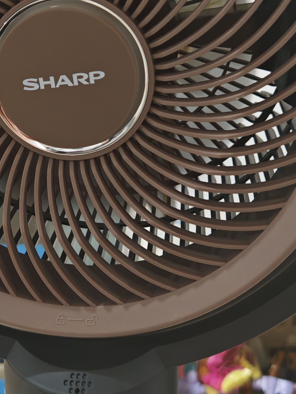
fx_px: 684
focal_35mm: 60
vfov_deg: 32.0
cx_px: 86
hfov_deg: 24.2
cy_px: 135
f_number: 1.9
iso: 1250
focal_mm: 6.67
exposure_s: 1/33
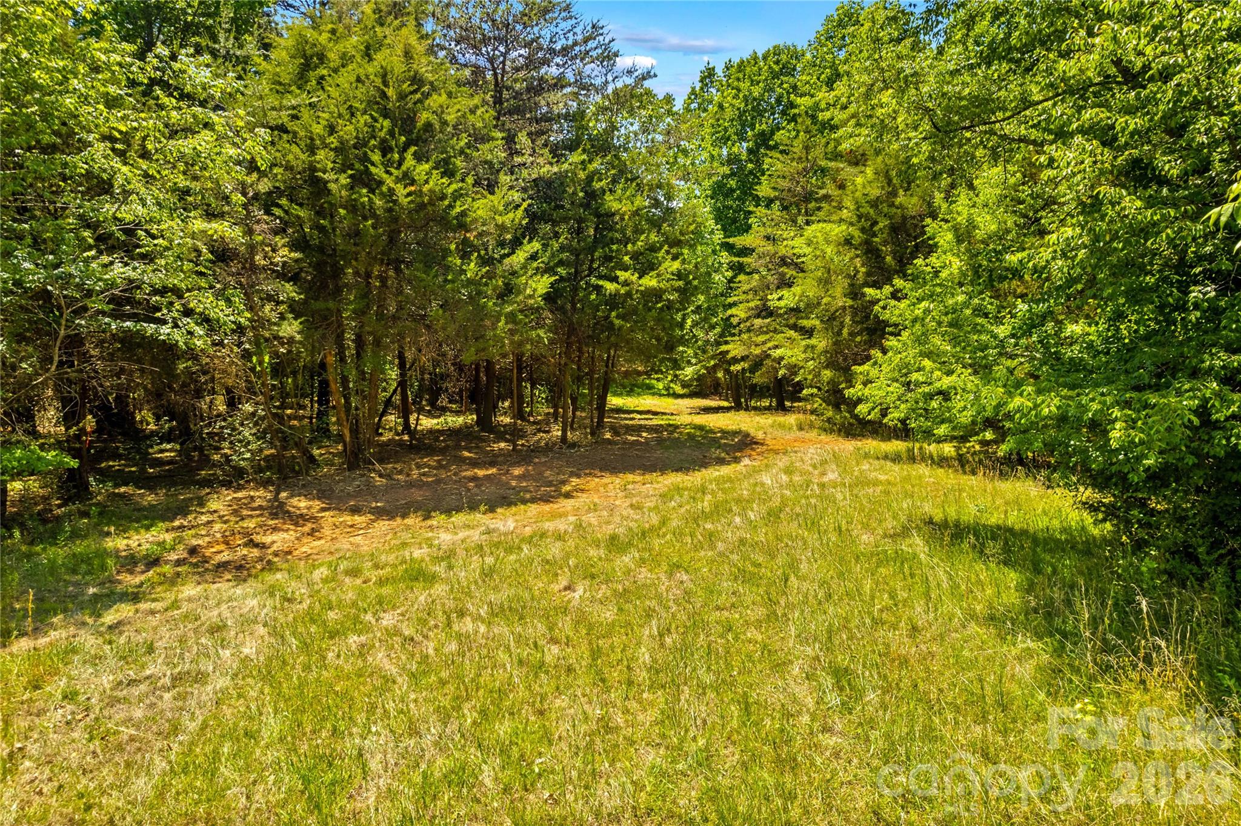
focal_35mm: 22
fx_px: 758
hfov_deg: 78.6
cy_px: 413
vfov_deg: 57.2
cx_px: 620
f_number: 2.8
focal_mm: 8.38
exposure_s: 1/500
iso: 100
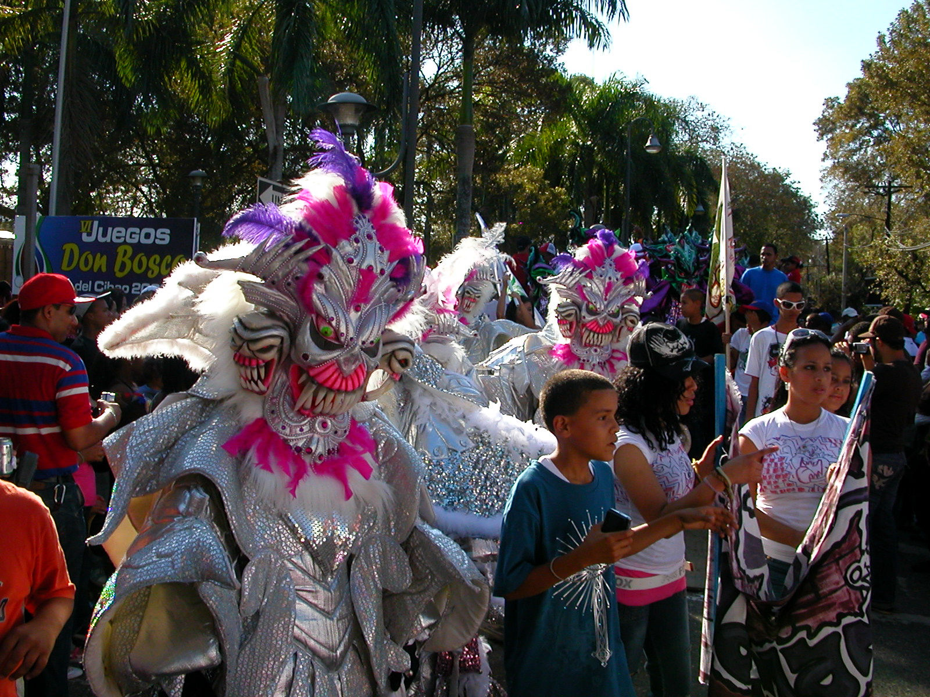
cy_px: 348
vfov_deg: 38.7
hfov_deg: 50.1
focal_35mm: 37
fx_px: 994
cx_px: 465
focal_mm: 5.6
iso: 100
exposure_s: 1/340
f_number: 4.5
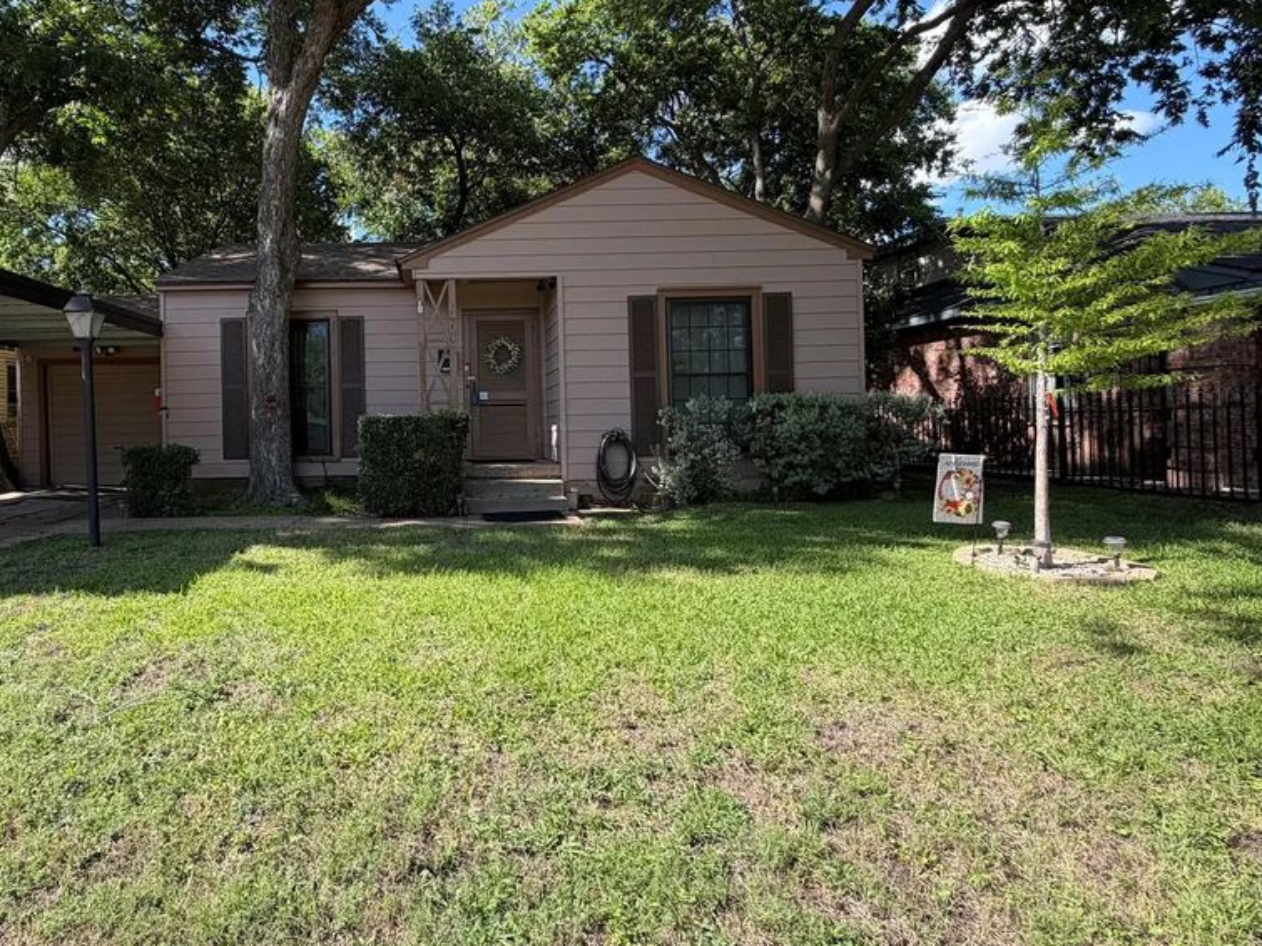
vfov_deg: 68.5
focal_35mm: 19
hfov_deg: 82.3
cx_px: 441
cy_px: 423
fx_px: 693
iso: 50
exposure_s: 1/502
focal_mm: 2.22
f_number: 2.2
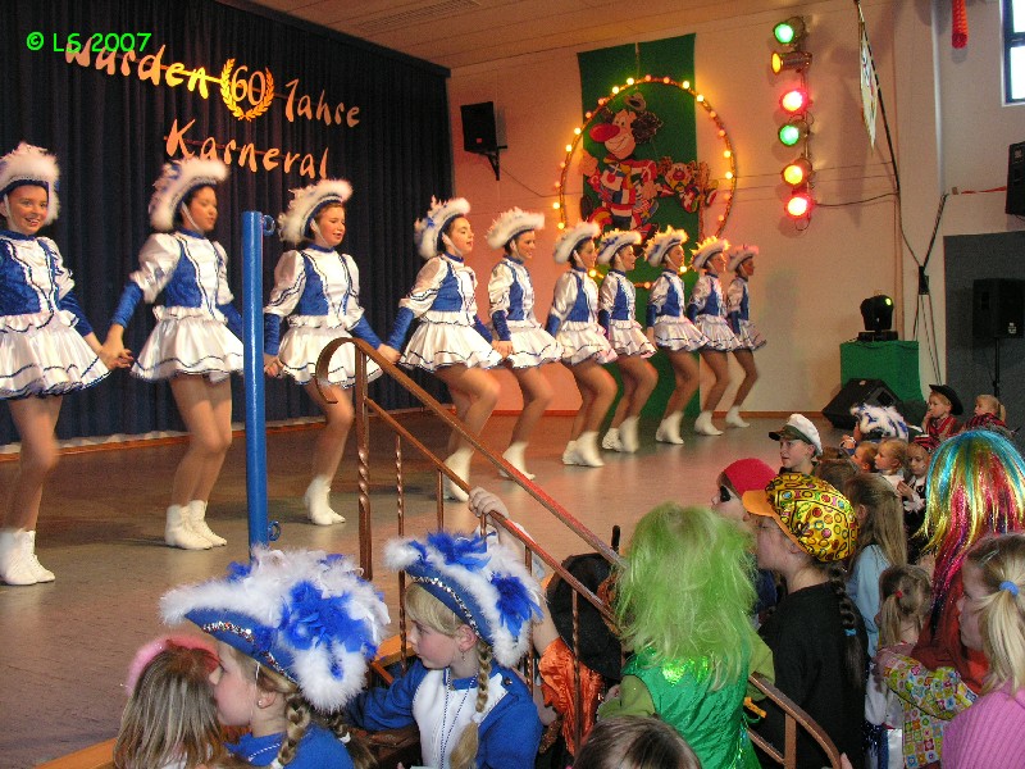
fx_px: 1036
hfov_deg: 52.6
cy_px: 384
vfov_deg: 40.7
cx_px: 512
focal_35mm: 35
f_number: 4
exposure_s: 1/30
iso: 200
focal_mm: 8.9
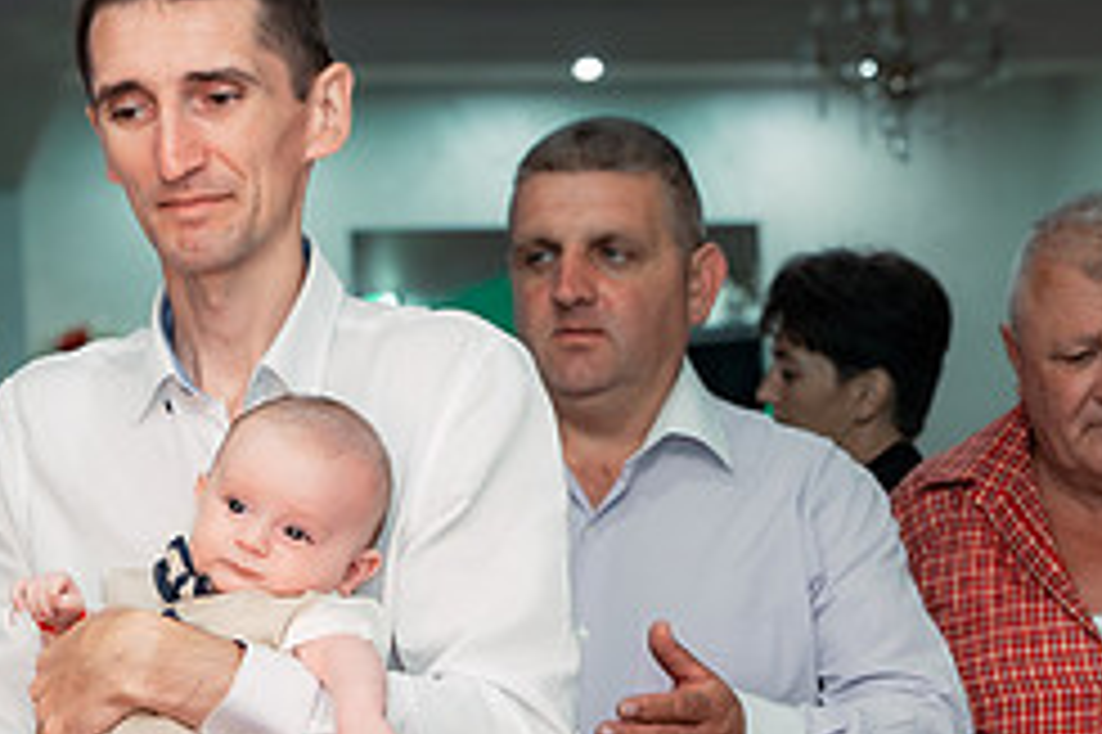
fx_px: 3824
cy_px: 522
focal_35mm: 125
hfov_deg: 16.3
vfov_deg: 10.9
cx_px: 295
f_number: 3.5
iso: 2500
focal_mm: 48
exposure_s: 1/250
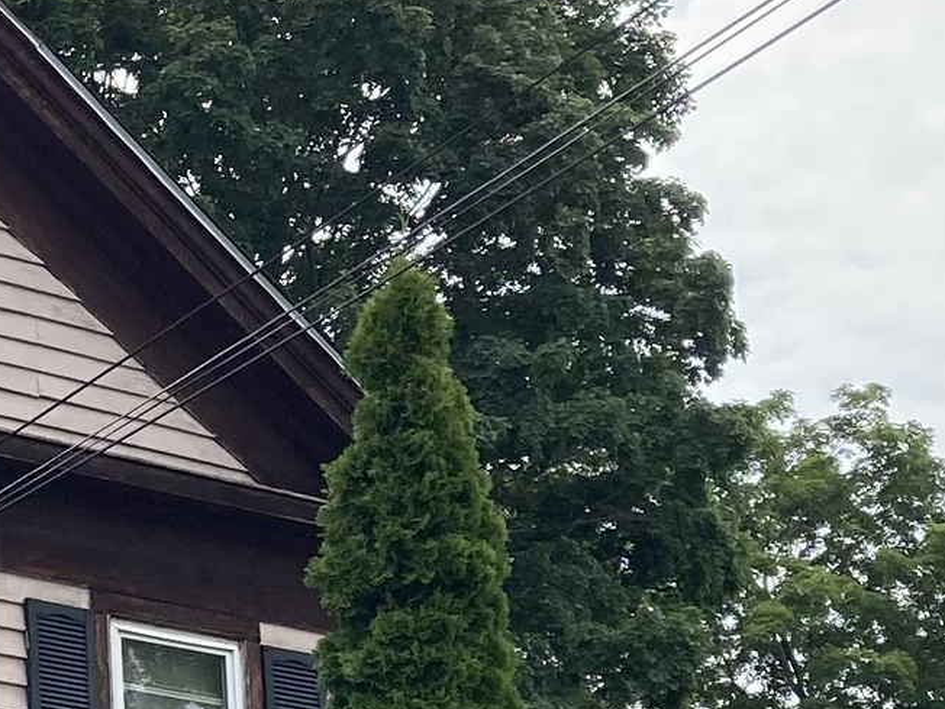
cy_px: 1143
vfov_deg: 10.7
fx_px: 3604
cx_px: -506
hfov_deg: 13.9
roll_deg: +0.1
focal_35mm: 132
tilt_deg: +7.9
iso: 25
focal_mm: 3.99
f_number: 1.8
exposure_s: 1/1473
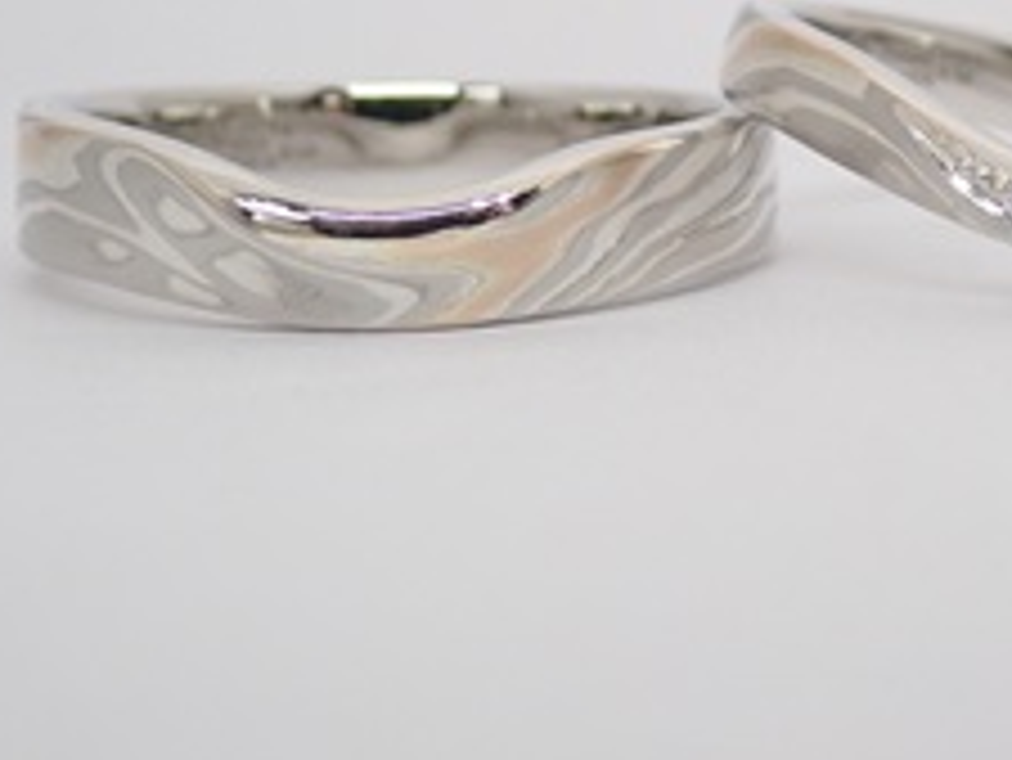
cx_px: 765
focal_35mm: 164
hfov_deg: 12.0
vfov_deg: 9.0
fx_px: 4797
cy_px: 178
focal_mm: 14.62
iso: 200
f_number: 4.3
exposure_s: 1/125
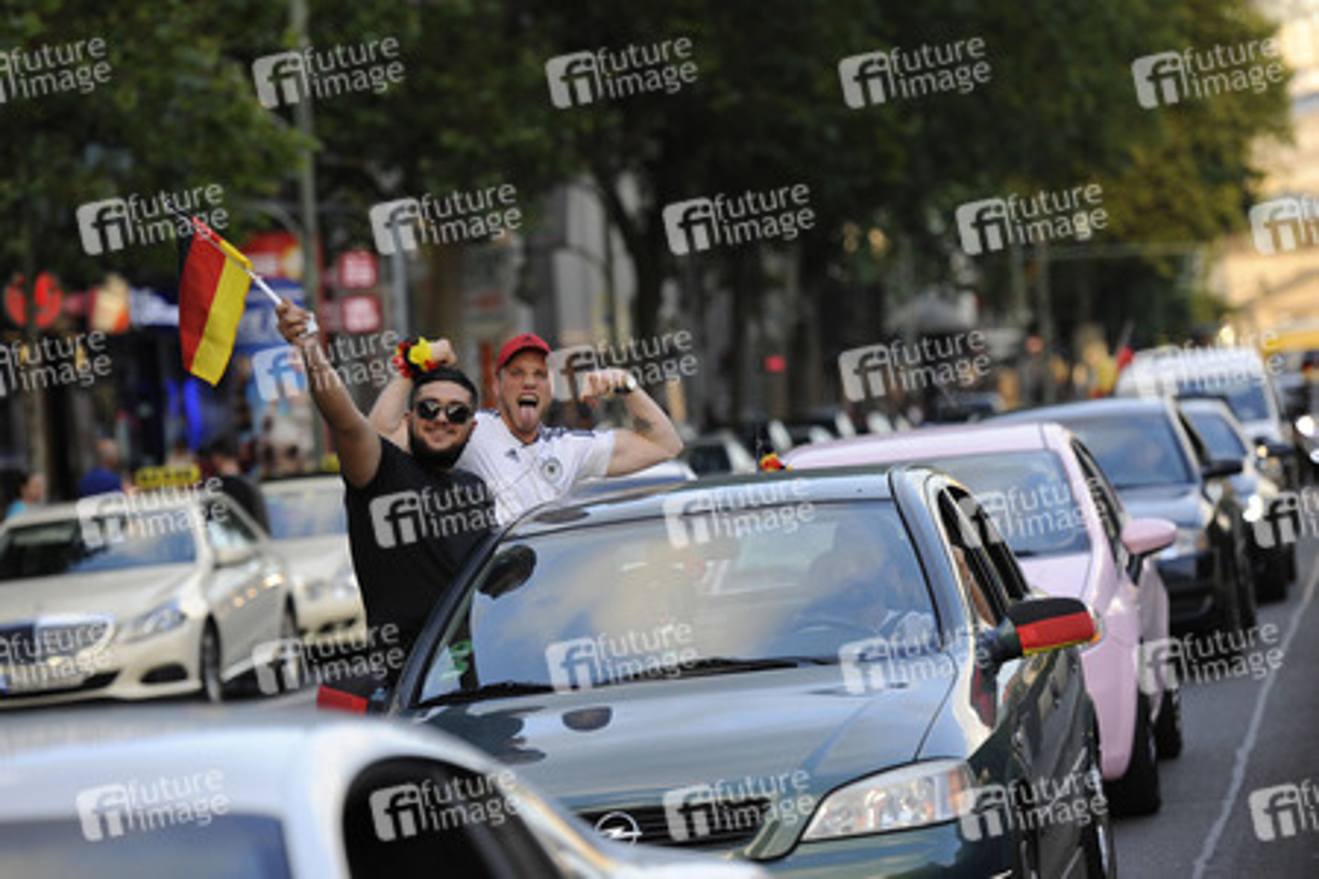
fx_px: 5129
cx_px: 660
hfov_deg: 14.7
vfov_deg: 9.8
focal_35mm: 140
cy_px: 440
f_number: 3.2
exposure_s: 1/1000
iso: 640
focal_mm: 140
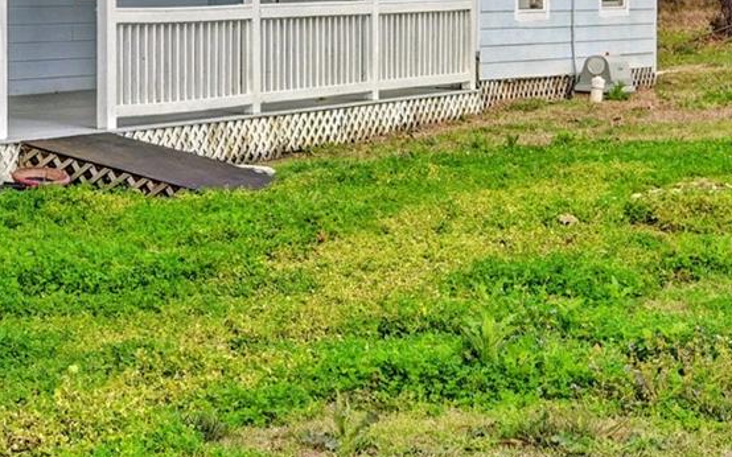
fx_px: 2254
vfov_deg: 11.5
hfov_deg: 17.3
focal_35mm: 113
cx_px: -215
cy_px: 21
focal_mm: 30
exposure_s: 1/400
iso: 400
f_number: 8
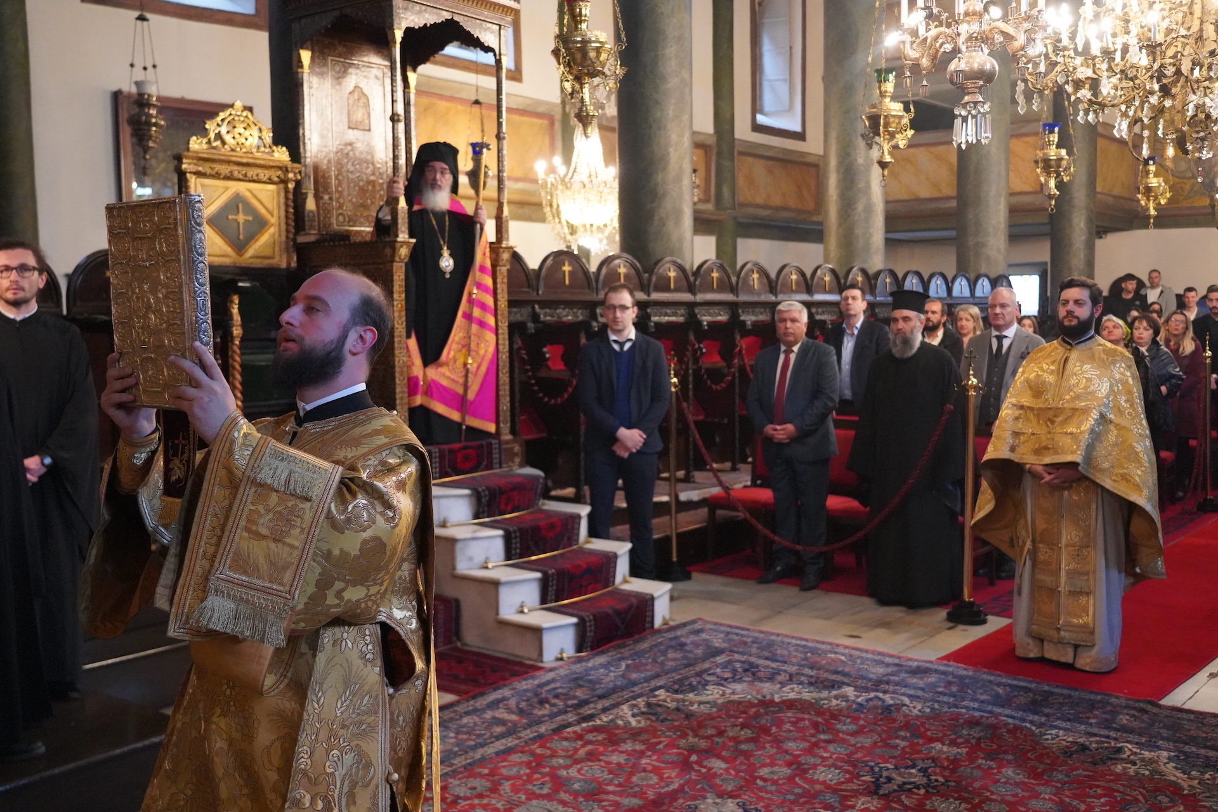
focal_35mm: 36
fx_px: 1218
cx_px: 609
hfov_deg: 53.1
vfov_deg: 36.9
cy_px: 406
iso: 12800
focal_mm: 36
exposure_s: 1/160
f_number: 4
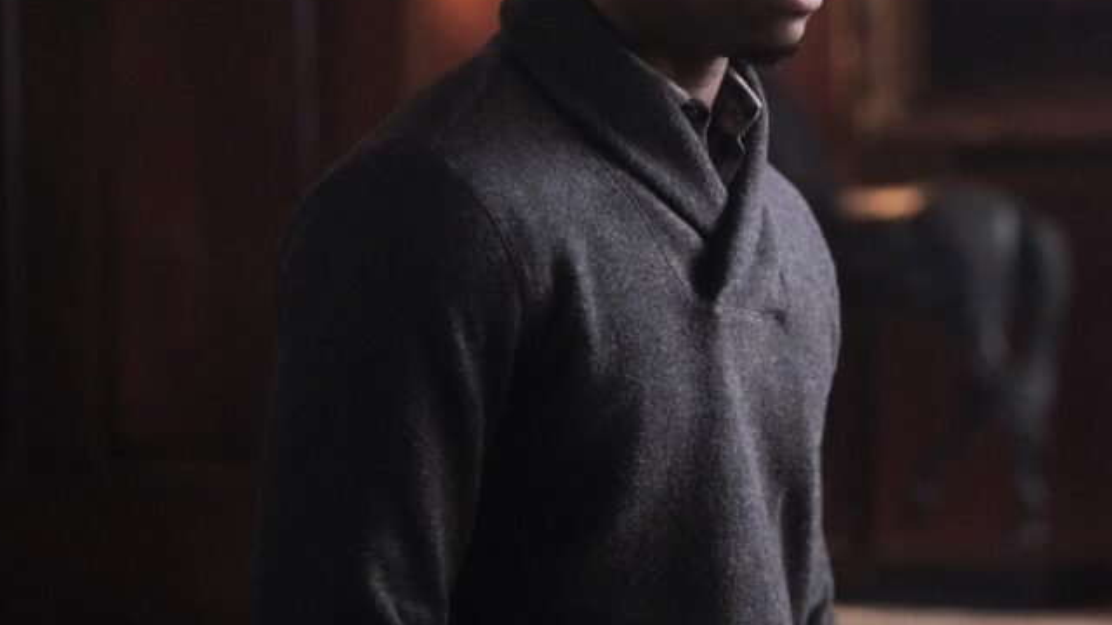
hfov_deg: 9.7
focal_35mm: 223
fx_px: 6575
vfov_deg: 5.4
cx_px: 778
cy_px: 206
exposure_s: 1/50
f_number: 2.8
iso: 16000
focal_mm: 133
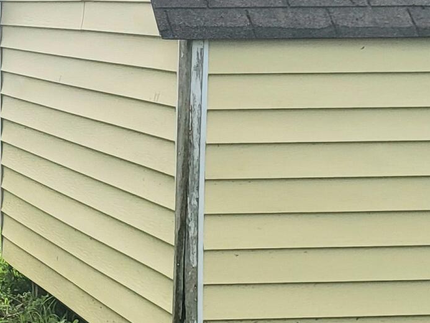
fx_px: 1292
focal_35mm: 104
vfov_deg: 14.1
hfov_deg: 17.0
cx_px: -227
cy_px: 45
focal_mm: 5
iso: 40
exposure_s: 1/5000
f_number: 1.8
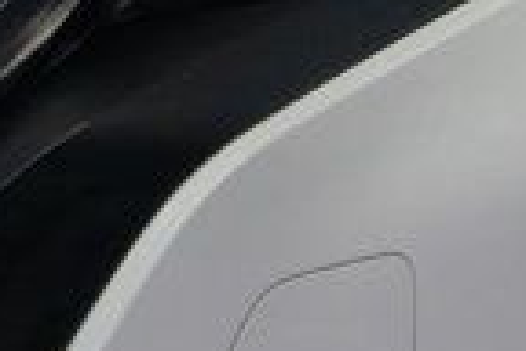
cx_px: -723
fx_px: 3909
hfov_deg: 7.2
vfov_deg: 5.1
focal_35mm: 268
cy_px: 15
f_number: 4
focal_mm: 25
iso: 200
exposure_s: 1/40
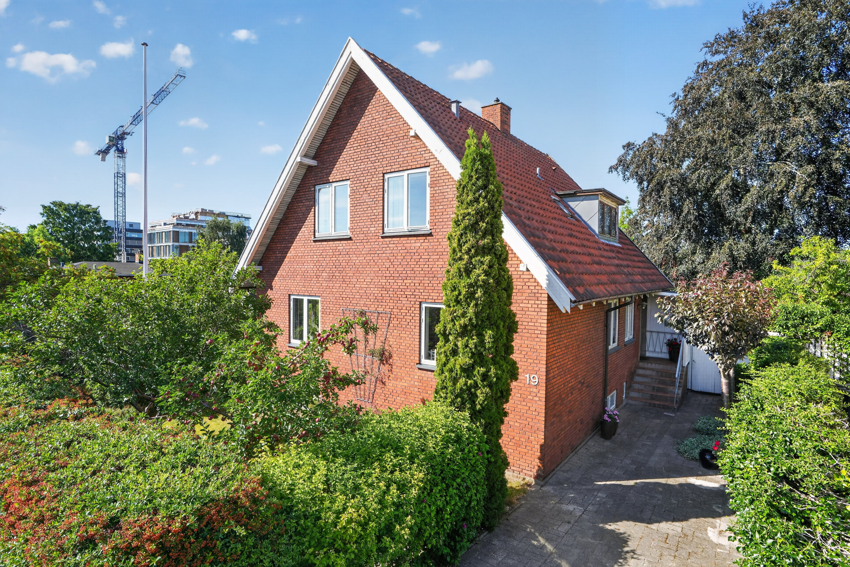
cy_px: 284
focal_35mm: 18
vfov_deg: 67.4
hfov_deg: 90.0
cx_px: 425
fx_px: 425
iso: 400
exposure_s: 1/200
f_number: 8
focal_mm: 18
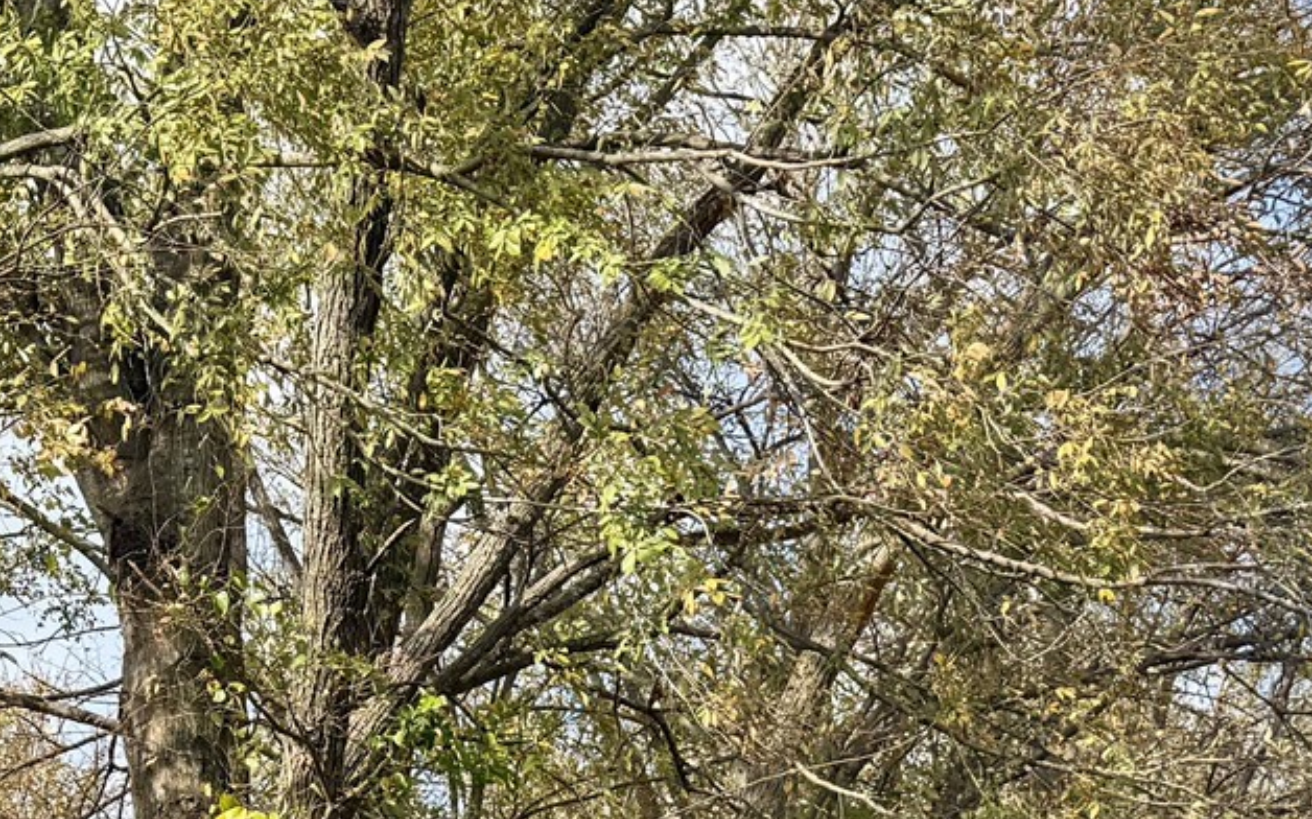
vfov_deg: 14.5
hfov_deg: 24.1
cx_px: 96
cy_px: 1264
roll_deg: +1.7
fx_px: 2967
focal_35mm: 83
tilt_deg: +8.3
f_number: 1.78
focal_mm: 6.76
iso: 80
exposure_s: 1/1901
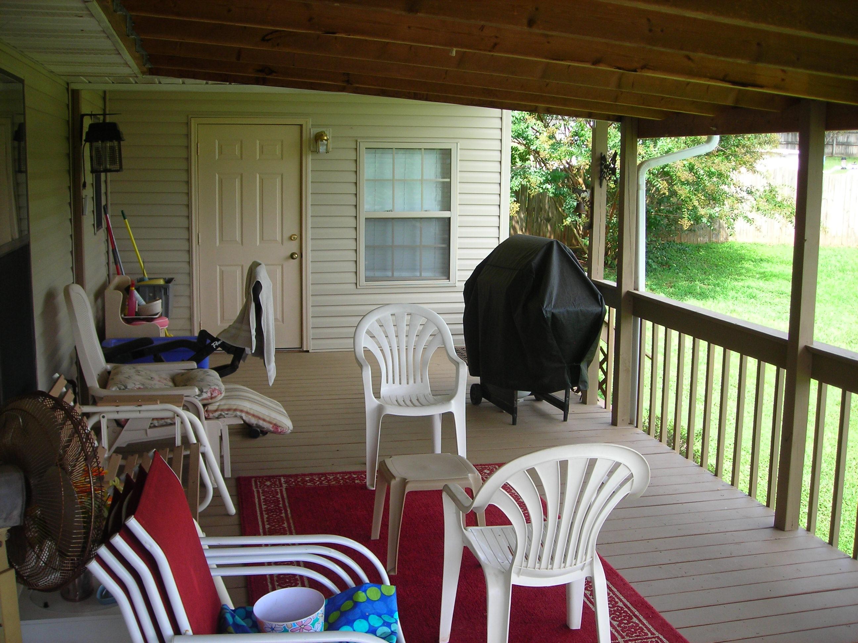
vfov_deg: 37.7
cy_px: 322
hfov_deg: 49.0
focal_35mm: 38
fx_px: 942
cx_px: 429
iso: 50
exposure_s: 1/99.2
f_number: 3.2
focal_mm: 6.3
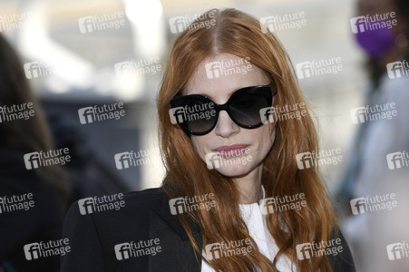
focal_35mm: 140
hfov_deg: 14.7
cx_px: 204
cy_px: 136
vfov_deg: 9.8
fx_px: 1589
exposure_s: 1/3200
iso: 250
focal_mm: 140
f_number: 3.2
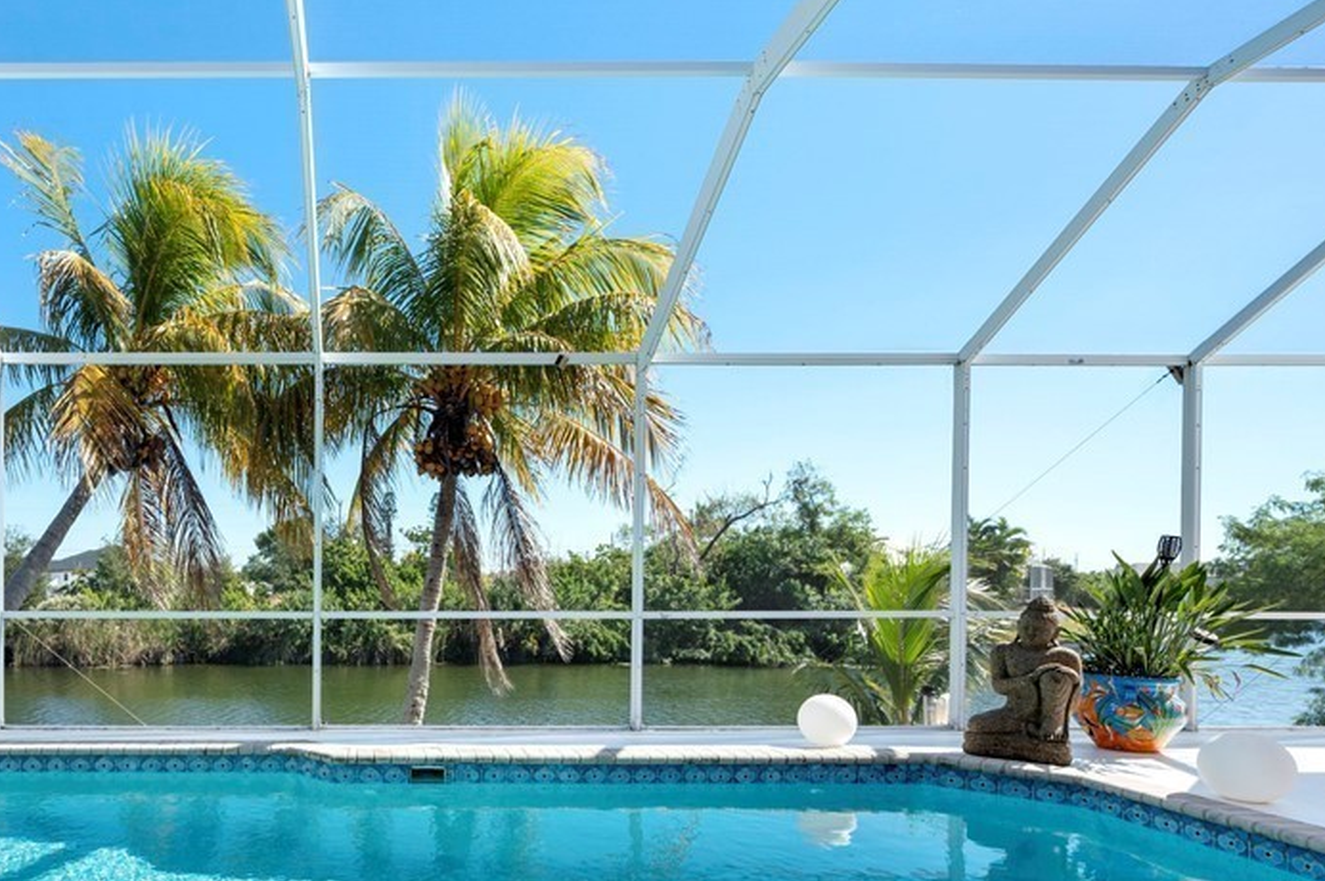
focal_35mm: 22
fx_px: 809
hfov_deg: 74.4
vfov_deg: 55.8
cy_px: 595
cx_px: 372
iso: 100
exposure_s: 1/40
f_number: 8
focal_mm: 14
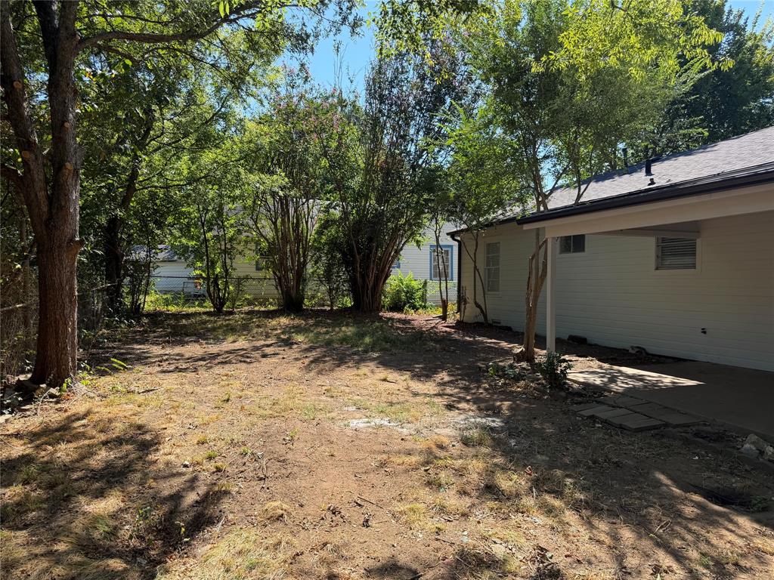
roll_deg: +0.0
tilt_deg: +0.9
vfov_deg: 56.8
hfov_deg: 71.6
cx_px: 387
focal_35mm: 24
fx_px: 537
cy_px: 290
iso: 80
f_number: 1.78
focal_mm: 6.76
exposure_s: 1/1493
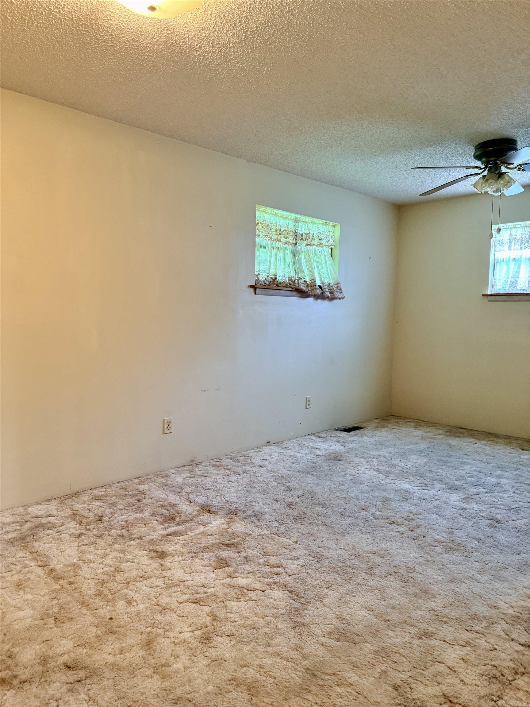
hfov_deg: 56.8
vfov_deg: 71.6
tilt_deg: -5.5
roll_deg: -0.6
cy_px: 354
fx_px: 490
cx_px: 265
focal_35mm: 24
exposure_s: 1/60
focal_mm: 6.76
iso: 500
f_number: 1.78
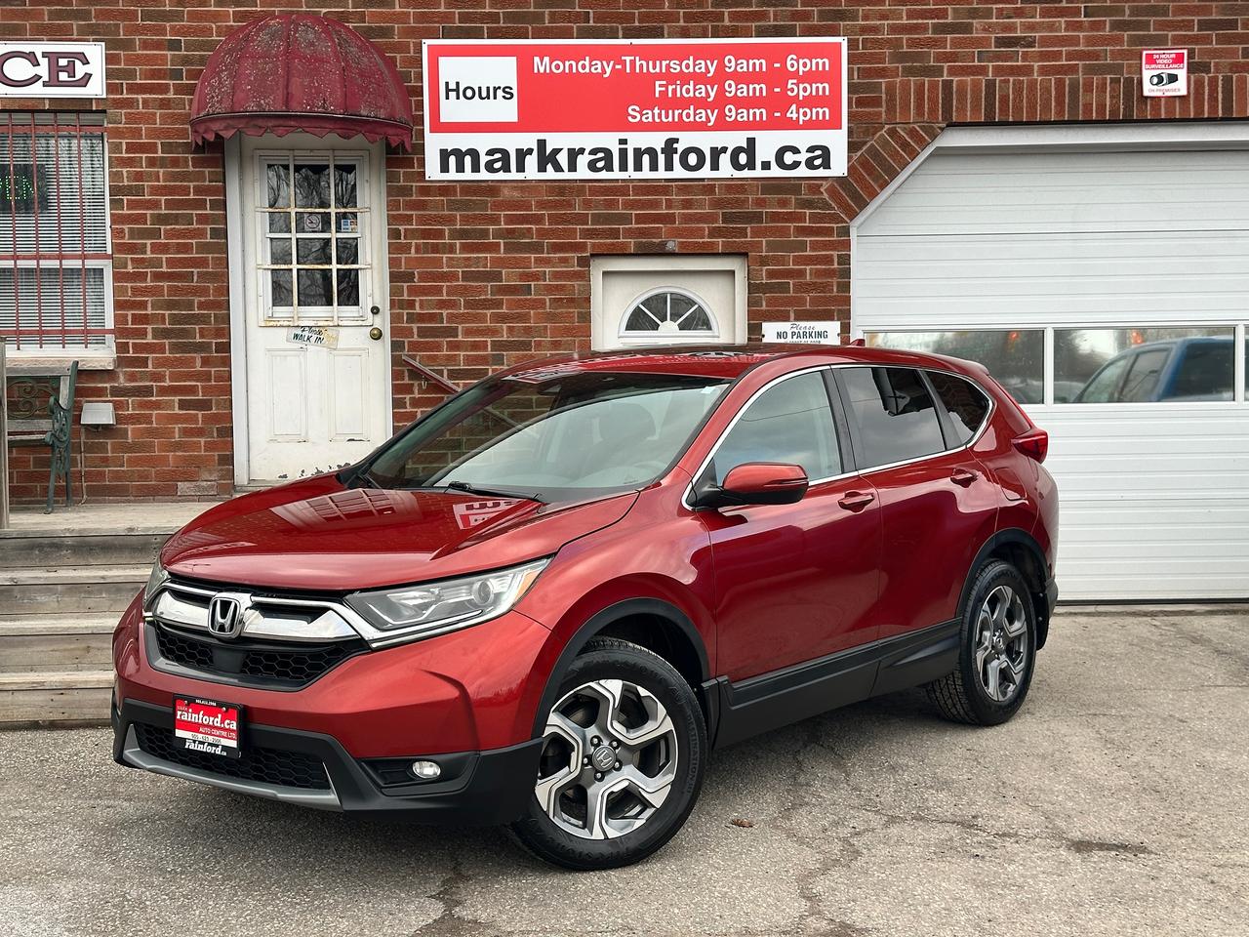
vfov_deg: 30.3
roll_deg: +1.1
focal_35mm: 48
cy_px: 468
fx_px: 1732
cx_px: 624
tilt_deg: -2.2
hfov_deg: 39.7
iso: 64
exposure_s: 1/448
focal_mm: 6.86
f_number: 1.78
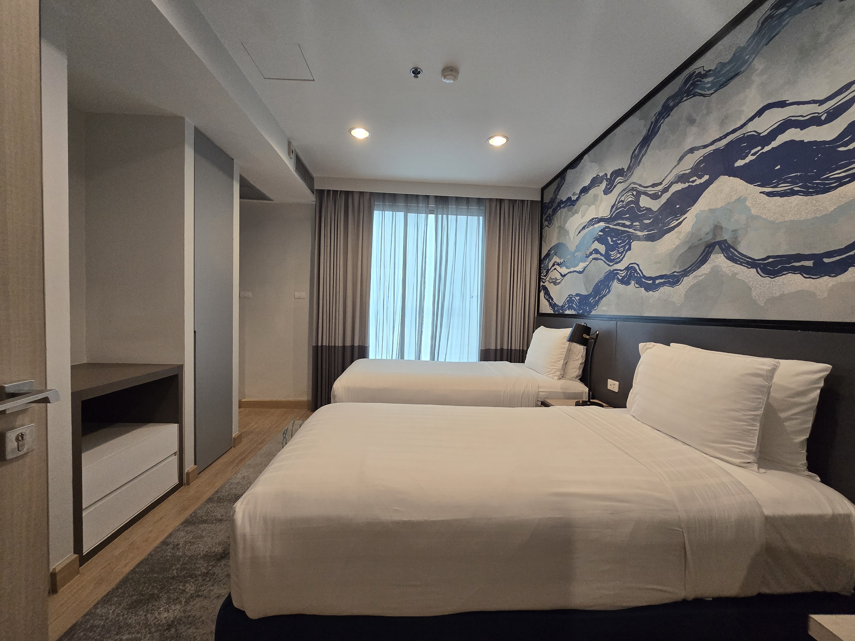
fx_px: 321
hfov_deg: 106.2
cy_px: 320
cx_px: 428
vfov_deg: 89.9
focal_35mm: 13
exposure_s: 1/100
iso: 250
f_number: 2.2
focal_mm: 2.2
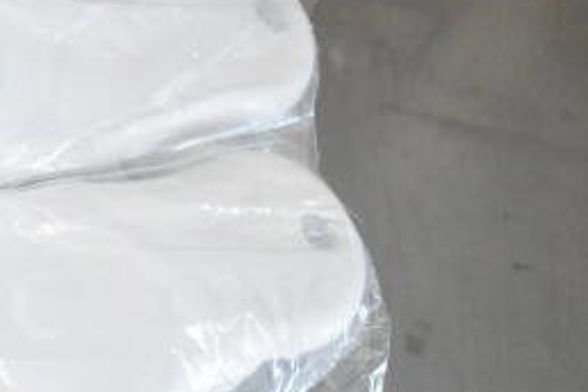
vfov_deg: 17.5
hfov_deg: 25.5
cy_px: 179
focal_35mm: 78
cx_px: 112
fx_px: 1274
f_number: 3.8
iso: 8000
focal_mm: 22
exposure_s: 1/40
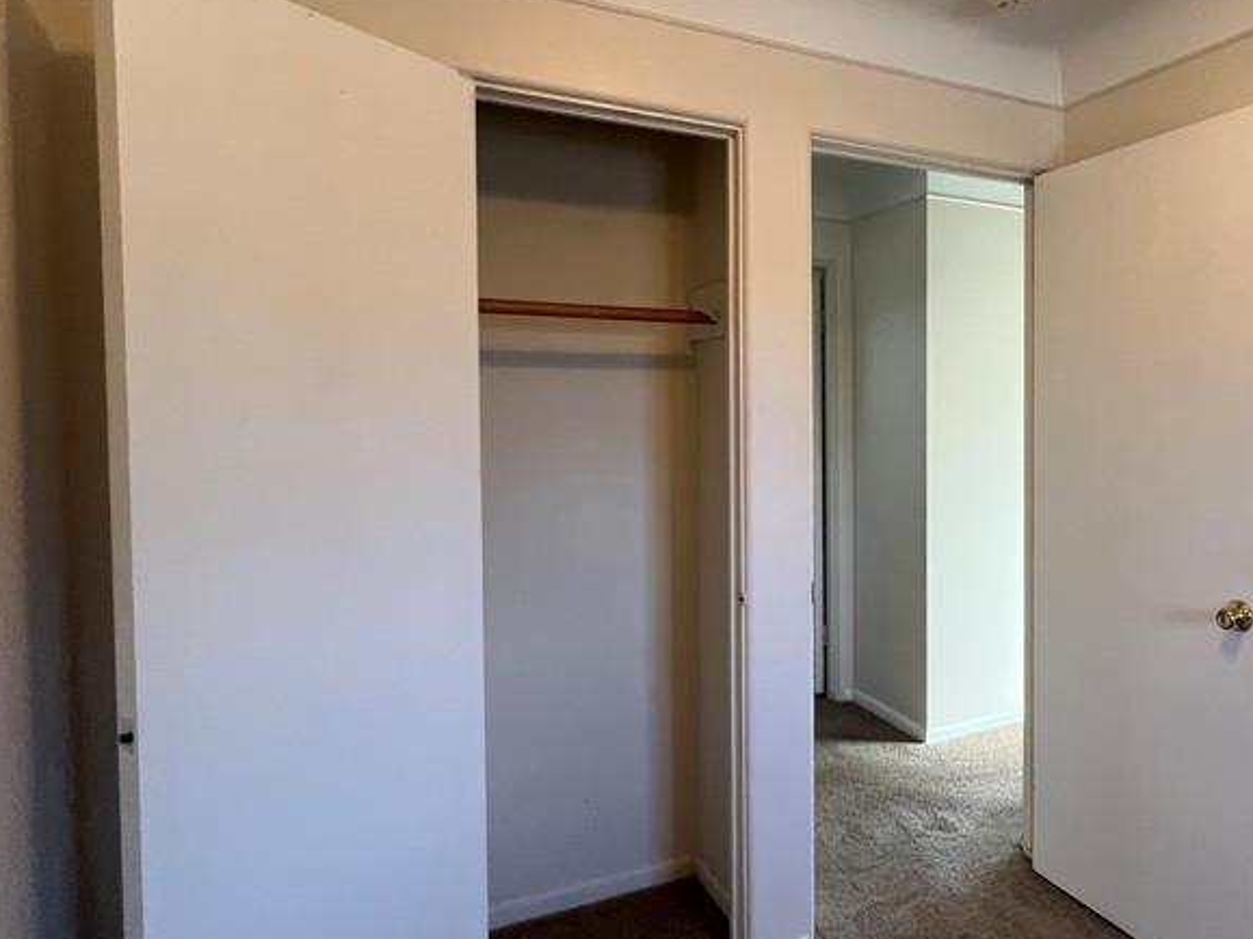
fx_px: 832
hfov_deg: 70.8
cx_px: 876
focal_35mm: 23
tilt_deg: -2.2
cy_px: 435
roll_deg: -0.2
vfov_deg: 58.8
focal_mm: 1.57
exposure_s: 1/120
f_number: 1.8
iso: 160
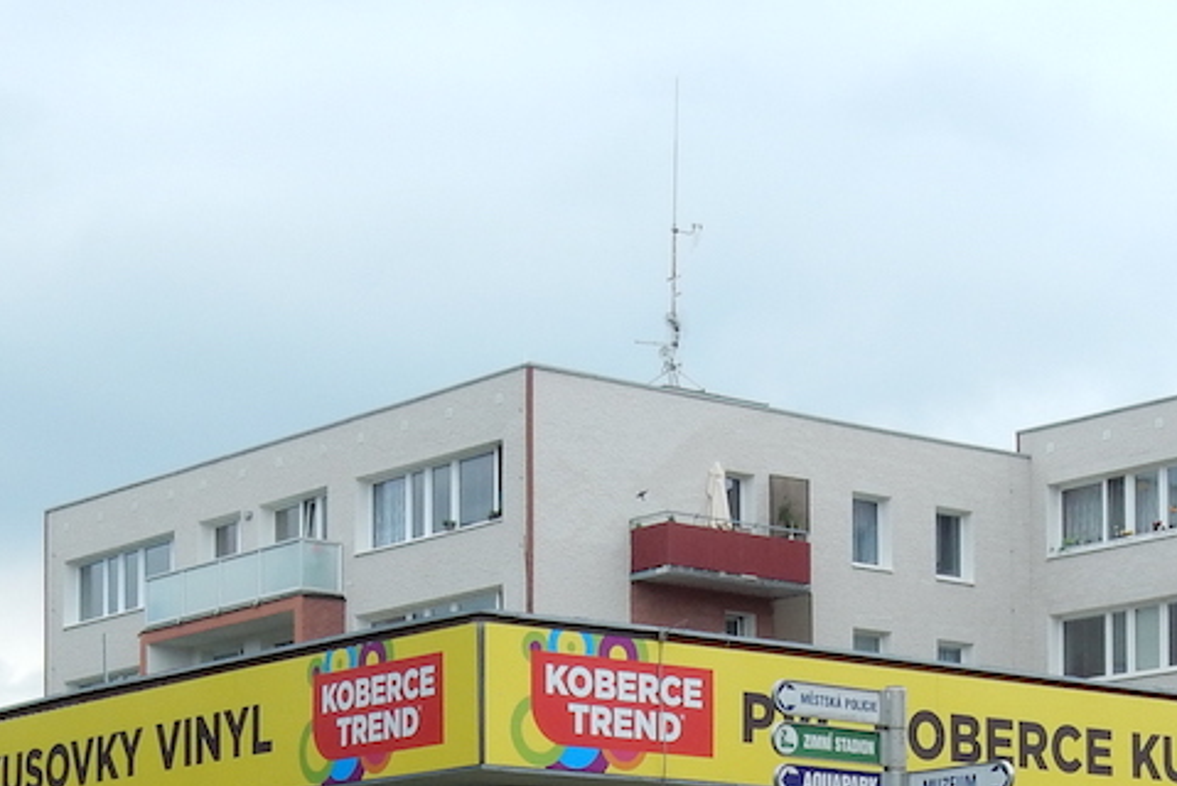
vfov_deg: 13.3
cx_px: 705
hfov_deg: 20.4
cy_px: 990
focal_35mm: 100
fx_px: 3271
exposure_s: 1/800
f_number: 4
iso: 125
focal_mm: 6.4
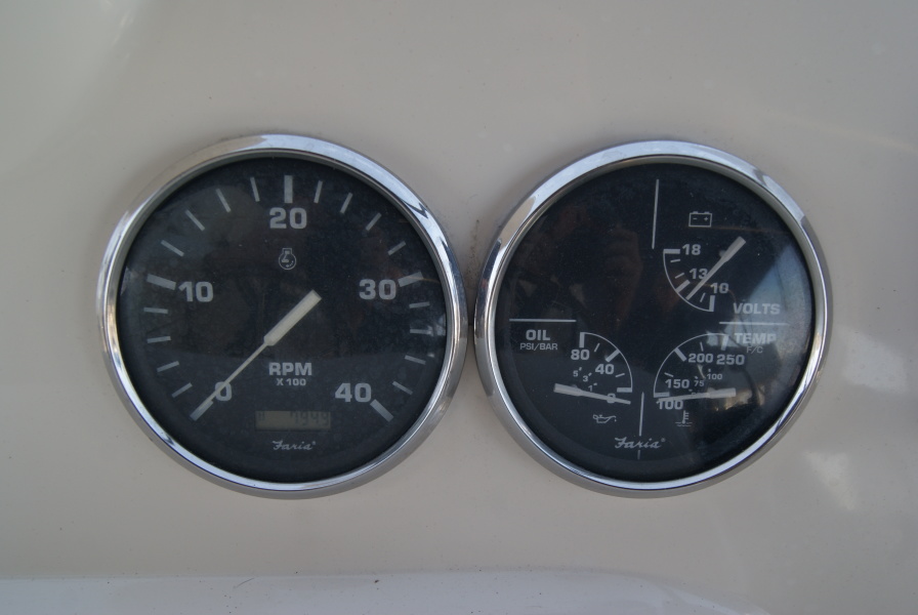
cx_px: 459
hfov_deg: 53.1
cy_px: 308
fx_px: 919
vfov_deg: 37.0
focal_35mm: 36
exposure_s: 1/50
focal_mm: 24
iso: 100
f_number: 6.3
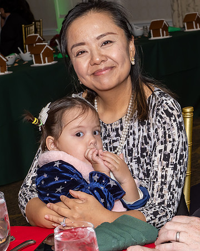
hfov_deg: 15.1
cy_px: 160
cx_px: 101
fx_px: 755
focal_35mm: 102
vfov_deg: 18.8
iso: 640
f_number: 8
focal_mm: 38
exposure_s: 1/250
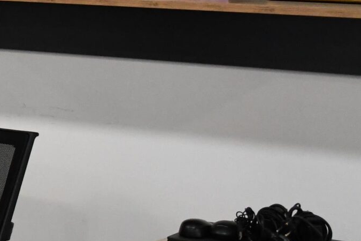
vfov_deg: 9.2
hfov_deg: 12.6
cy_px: -32
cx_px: -303
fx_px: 1484
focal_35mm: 148
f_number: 3.8
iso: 3600
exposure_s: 1/200
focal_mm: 26
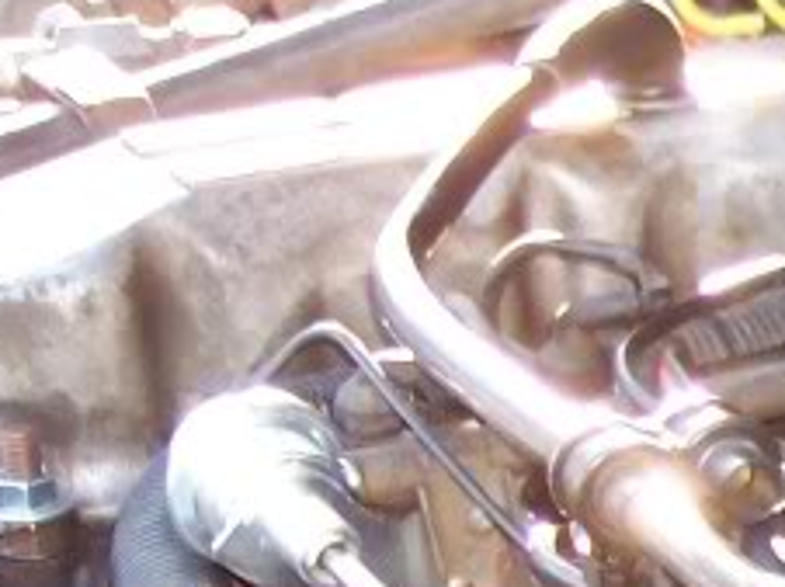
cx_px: 1697
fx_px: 3896
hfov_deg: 10.4
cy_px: 854
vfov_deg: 8.4
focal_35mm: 172
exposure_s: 1/45
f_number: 2.8
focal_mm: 8
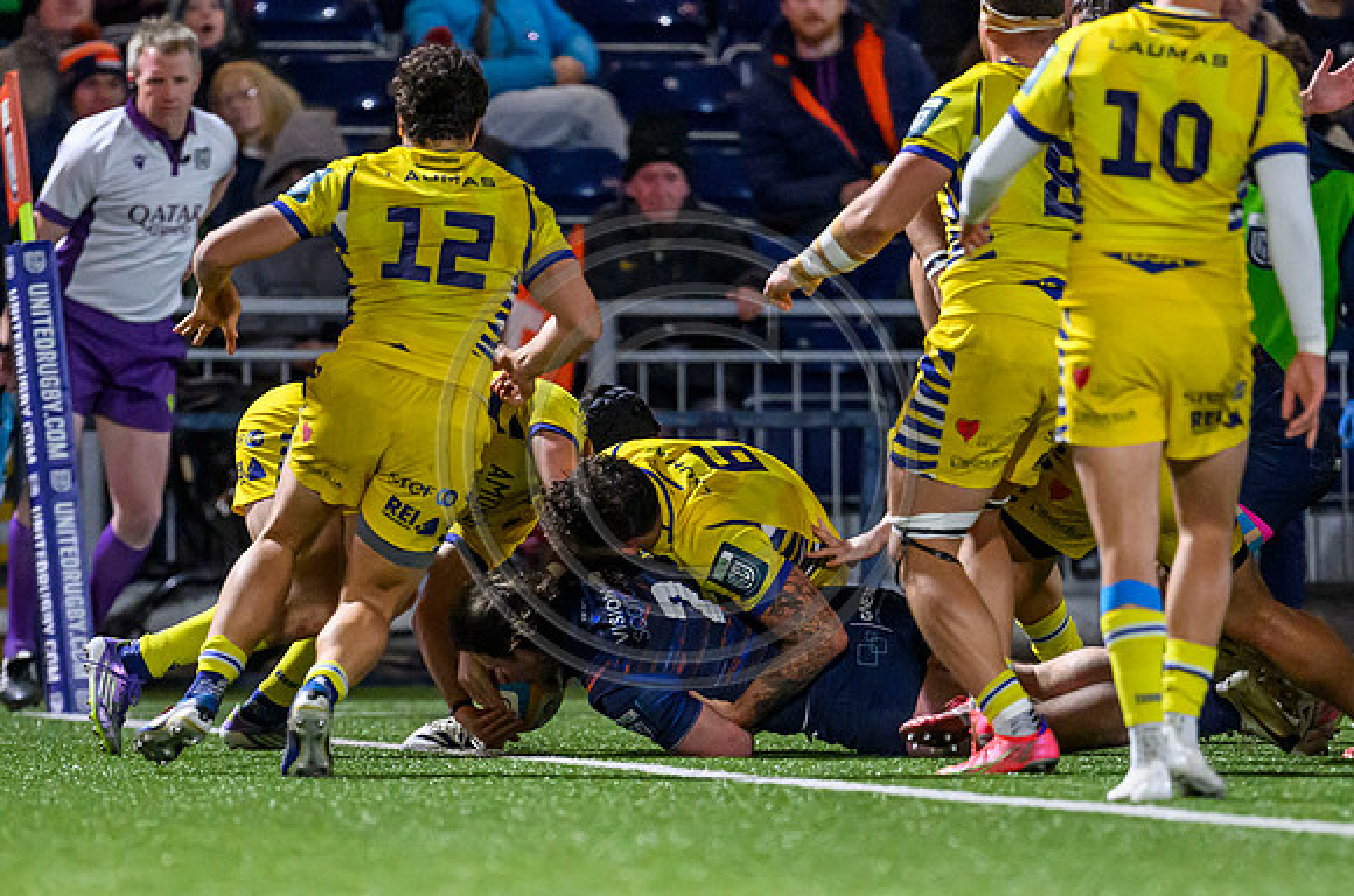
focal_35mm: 744
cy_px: 734
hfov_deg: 2.8
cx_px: 717
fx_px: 27923
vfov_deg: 1.8
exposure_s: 1/1250
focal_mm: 400
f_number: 2.8
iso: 8000
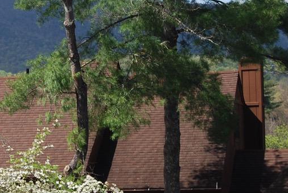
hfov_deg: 11.3
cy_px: 26
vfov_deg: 7.6
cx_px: 81
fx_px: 1458
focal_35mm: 182
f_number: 8
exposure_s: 1/250
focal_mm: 30
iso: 100
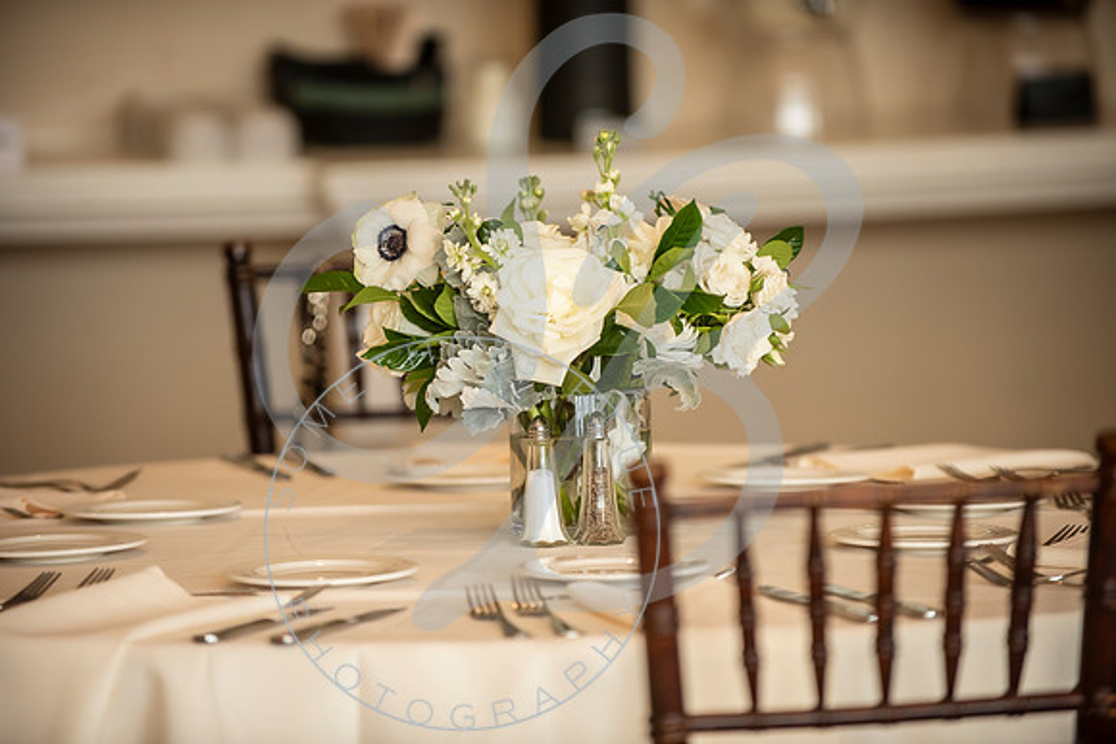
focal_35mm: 200
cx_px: 558
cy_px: 372
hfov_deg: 10.3
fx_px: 6201
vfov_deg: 6.9
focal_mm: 200
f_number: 2.8
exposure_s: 1/250
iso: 400
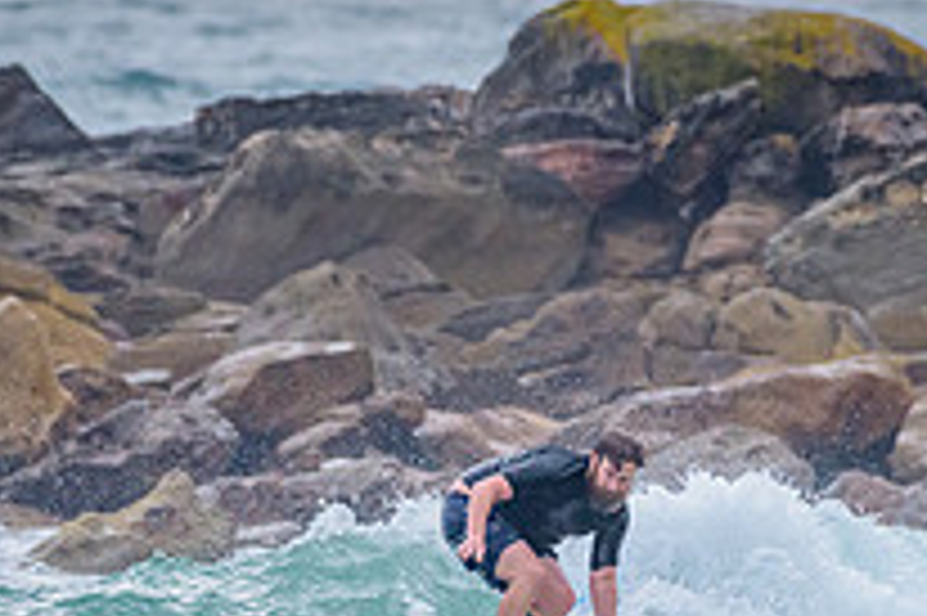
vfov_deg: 0.8
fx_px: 44459
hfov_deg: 1.2
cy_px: 681
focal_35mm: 1728
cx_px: 495
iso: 800
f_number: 7.1
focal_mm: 500
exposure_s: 1/2000
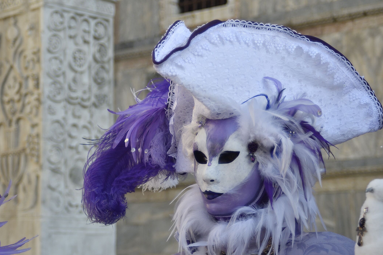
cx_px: 192
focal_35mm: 95
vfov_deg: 14.5
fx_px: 1006
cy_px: 131
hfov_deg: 21.6
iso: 400
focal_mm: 55
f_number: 4
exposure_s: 1/2000
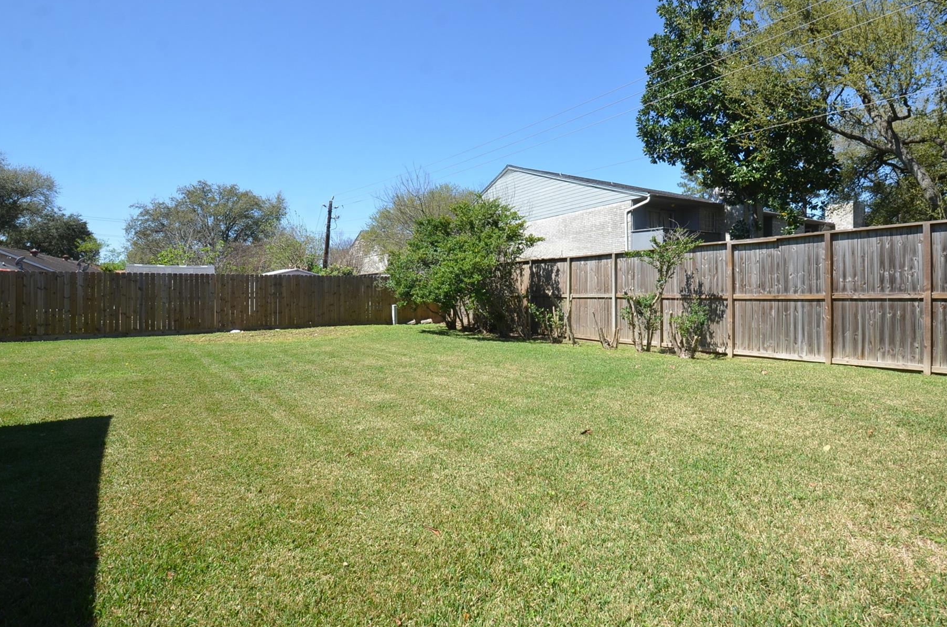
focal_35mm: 17
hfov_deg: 93.2
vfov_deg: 70.1
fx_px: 446
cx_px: 516
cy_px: 300
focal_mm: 10
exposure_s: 1/400
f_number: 10
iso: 320
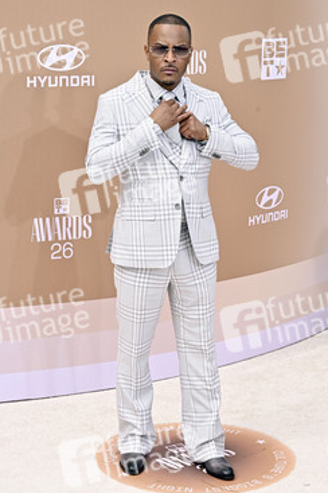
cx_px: 167
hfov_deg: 19.2
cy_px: 253
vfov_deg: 28.5
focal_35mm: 71
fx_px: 970
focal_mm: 65
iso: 400
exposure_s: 1/320
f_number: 10
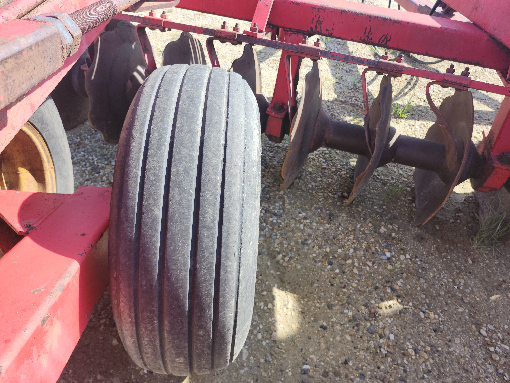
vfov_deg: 58.9
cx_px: 255
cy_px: 192
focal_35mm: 23
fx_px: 339
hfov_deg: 73.9
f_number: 1.8
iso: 25
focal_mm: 5.54
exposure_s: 1/331
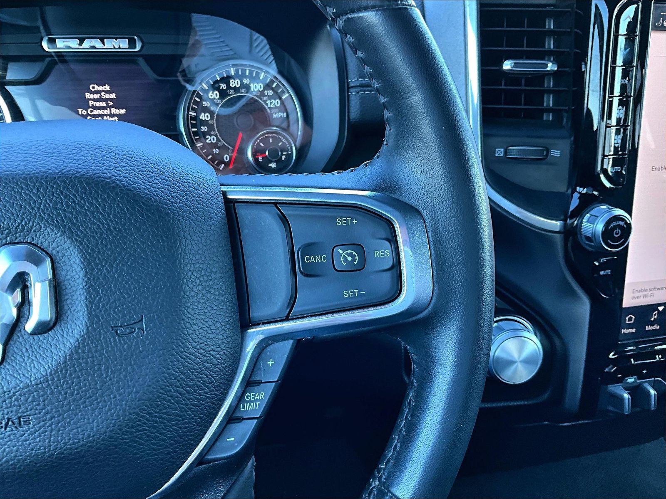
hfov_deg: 61.7
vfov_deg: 48.2
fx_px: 558
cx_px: 333
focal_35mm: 29
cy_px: 250
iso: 64
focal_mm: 3
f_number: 1.8
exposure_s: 1/75
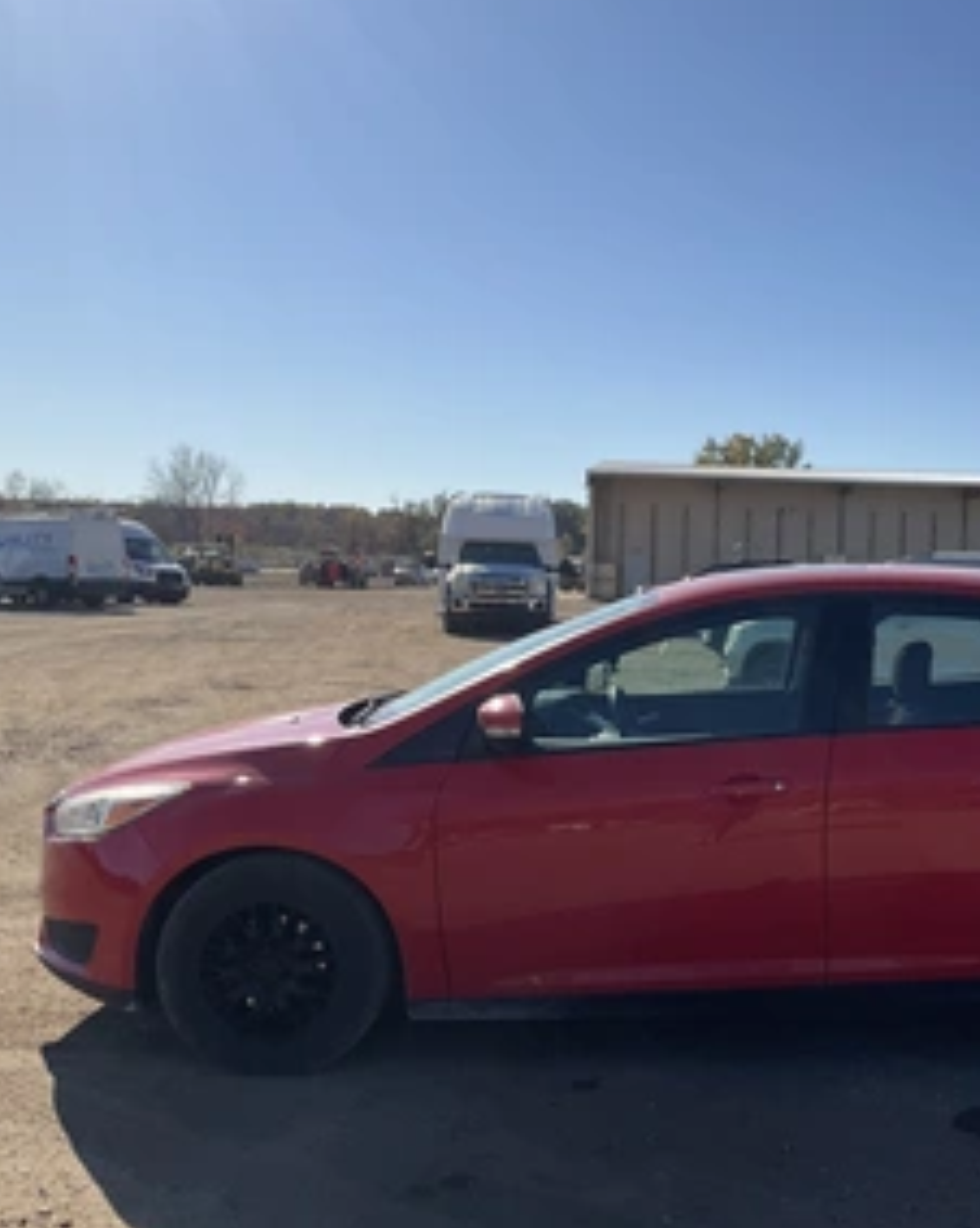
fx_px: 1452
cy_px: 616
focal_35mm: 40
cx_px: 763
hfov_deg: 36.2
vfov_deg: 45.8
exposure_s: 1/2801
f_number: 1.8
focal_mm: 3
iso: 25
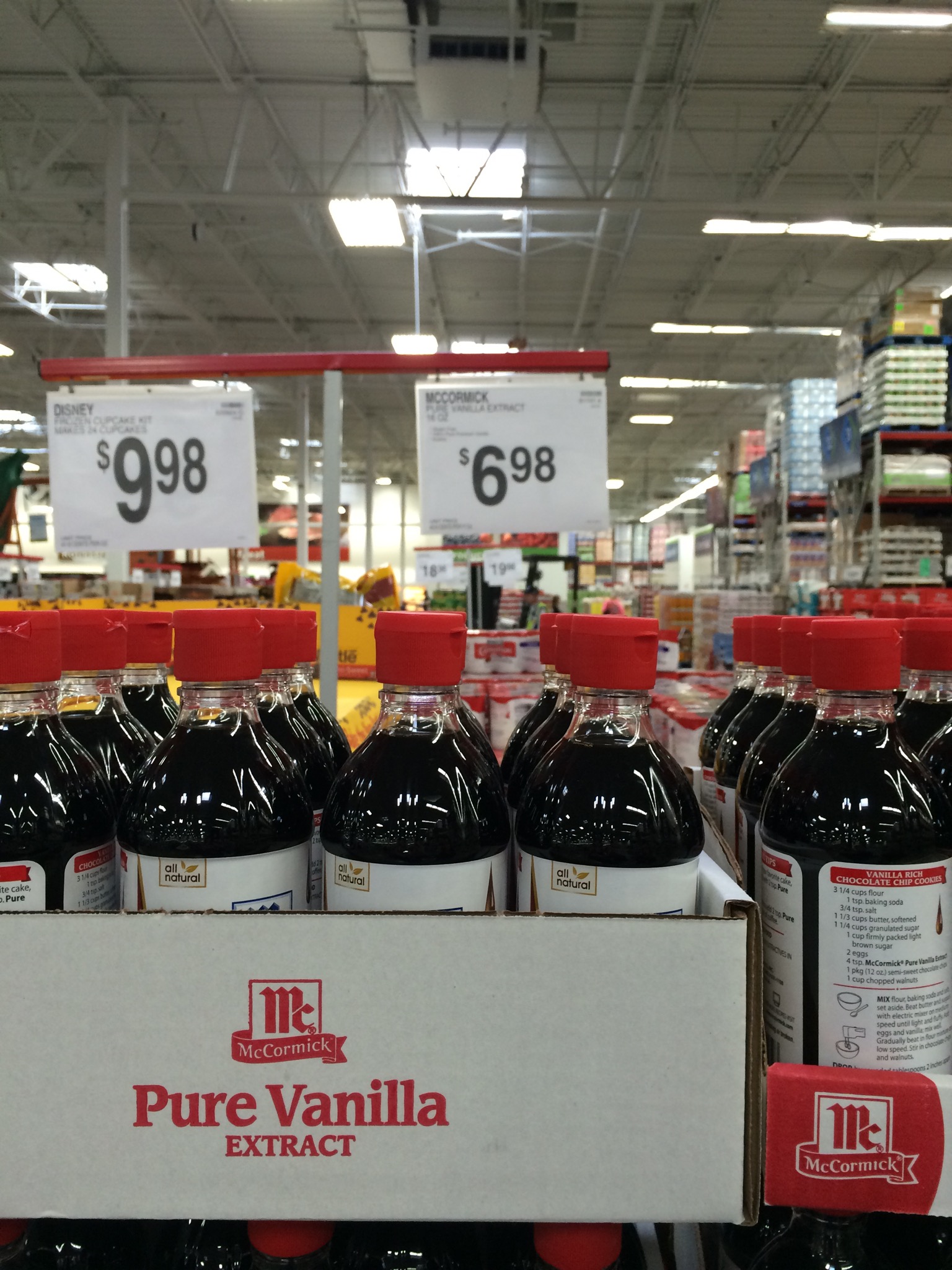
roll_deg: +1.1
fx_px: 1063
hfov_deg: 48.2
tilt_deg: -1.2
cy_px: 635
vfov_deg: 61.7
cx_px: 476
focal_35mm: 29
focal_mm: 4.15
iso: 50
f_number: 2.2
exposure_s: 1/30
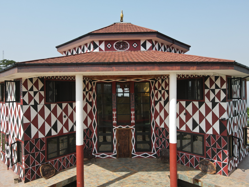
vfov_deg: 56.8
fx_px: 173
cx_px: 124
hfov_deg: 71.6
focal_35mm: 24
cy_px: 94
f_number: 2.8
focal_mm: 4.5
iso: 100
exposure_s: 1/500
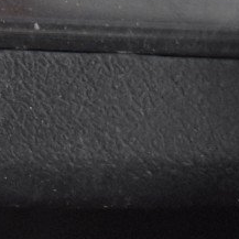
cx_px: -144
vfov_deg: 7.1
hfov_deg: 7.2
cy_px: -193
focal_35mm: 240
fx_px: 1875
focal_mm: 34
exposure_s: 1/60
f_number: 4.5
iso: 4000
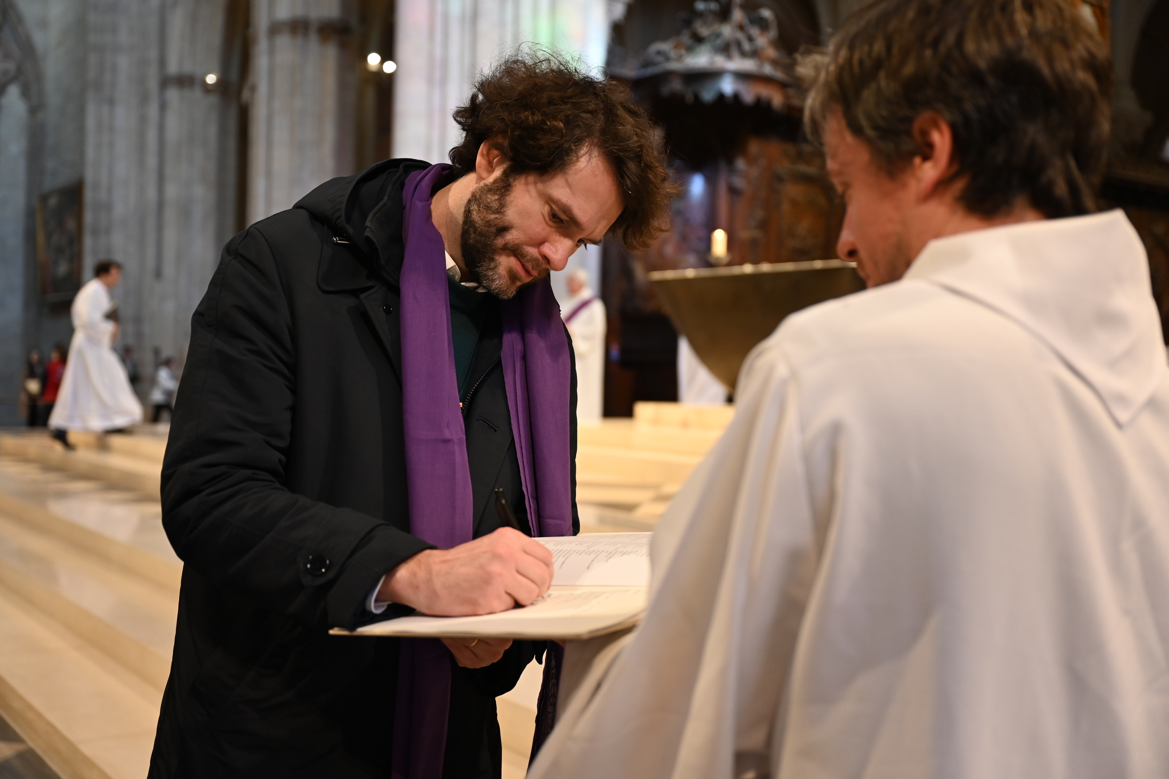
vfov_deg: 35.0
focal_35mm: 38
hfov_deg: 50.7
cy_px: 390
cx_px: 584
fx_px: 1234
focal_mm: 38
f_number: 2.8
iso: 1250
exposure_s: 1/125
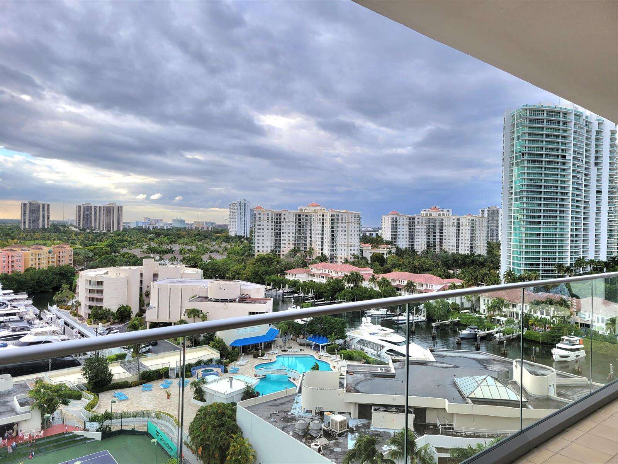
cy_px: 232
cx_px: 309
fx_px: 464
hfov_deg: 67.3
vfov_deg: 53.1
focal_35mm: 26
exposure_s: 1/833
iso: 40
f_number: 1.8
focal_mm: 5.4
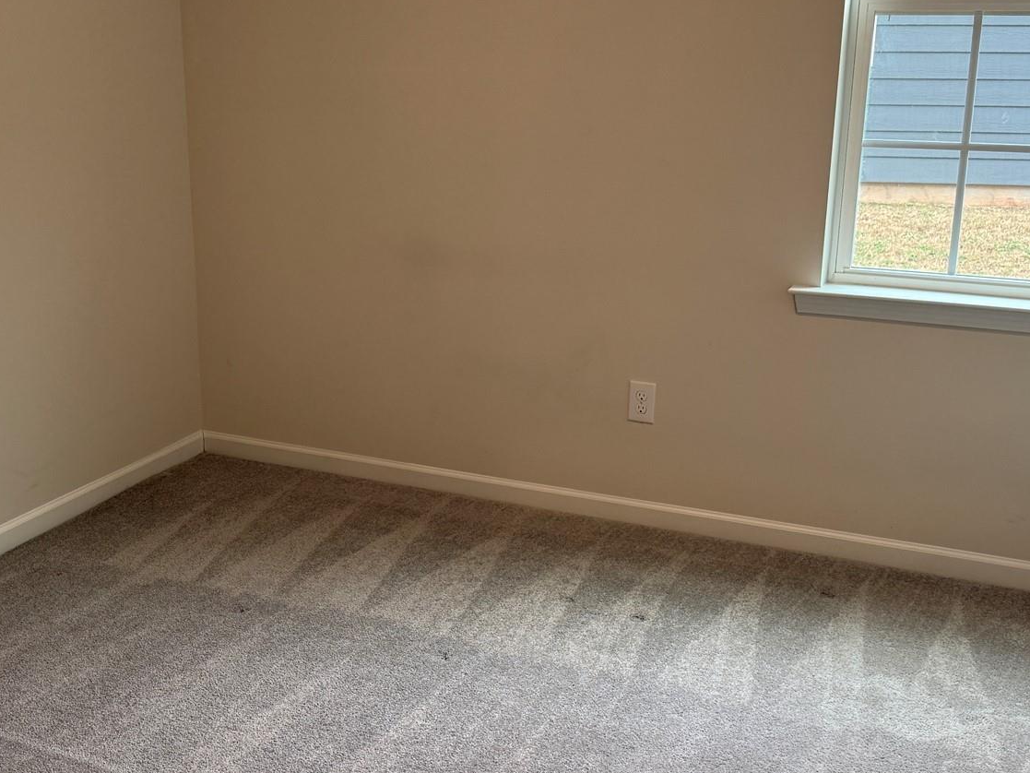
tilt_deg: -16.4
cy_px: 388
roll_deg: -0.1
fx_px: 1309
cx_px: 433
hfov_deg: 42.8
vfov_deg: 32.9
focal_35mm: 44
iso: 200
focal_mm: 6.76
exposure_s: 1/120
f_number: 1.78
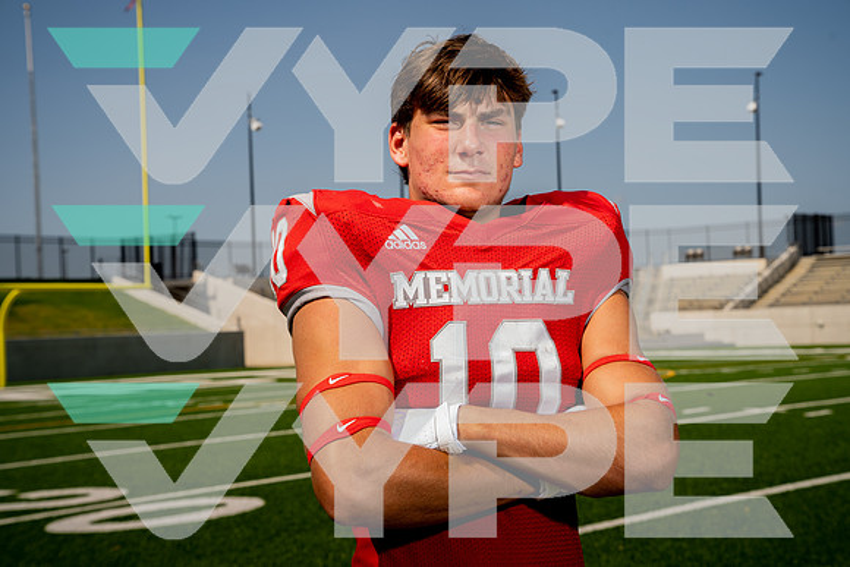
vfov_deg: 21.9
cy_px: 284
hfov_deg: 32.4
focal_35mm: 62
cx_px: 425
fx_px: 1464
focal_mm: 62
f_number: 7.1
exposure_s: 1/250
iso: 100
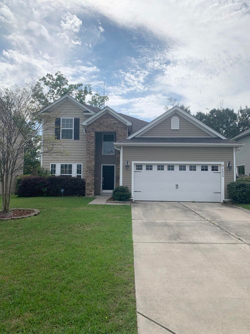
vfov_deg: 67.3
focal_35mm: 26
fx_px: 250
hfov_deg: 53.0
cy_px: 167
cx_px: 125
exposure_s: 1/6061
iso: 25
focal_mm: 4.25
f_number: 1.8
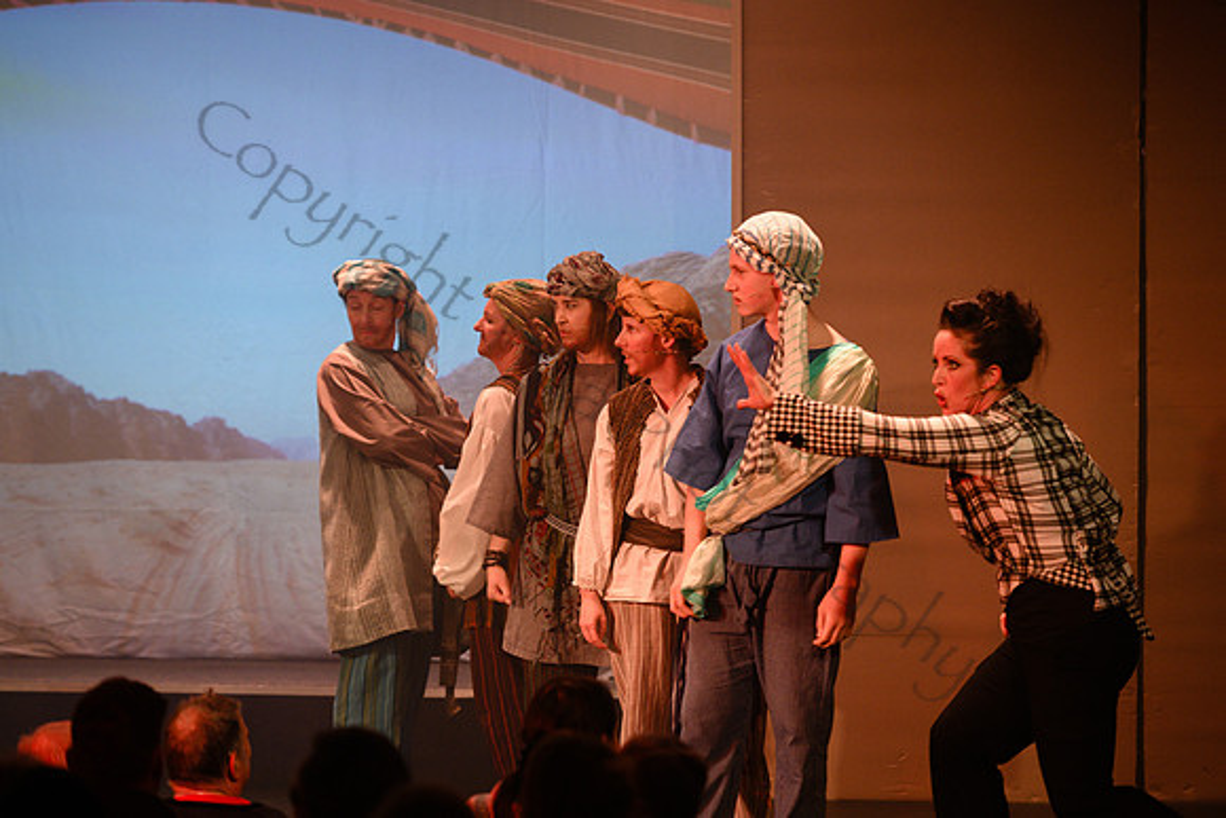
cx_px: 613
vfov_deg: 8.3
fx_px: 5620
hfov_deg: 12.4
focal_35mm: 165
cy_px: 409
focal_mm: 165
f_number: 2.8
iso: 640
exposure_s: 1/200
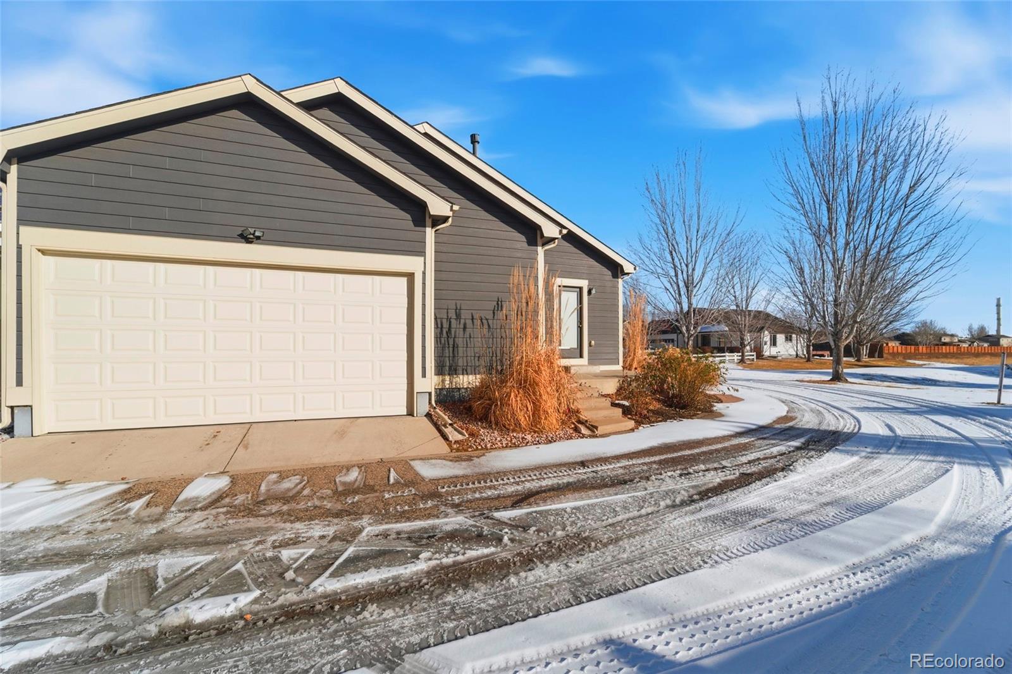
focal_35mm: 14
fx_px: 393
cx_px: 506
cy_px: 337
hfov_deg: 104.3
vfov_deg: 81.2
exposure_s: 1/6400
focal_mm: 14
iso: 320
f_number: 9
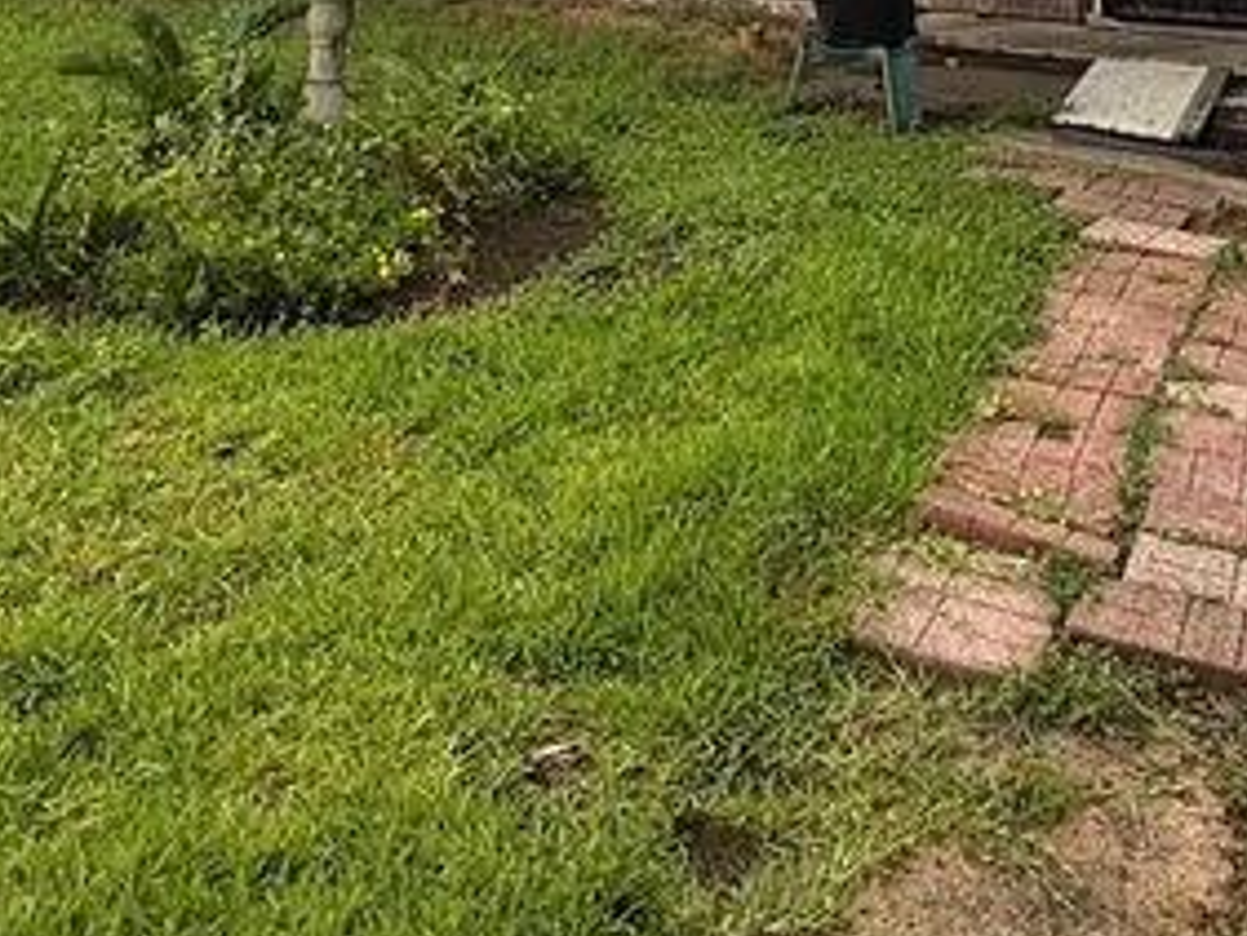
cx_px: 803
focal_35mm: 51
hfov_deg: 37.2
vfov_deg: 21.3
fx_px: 1838
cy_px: -657
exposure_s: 1/393
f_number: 2.2
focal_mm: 2.22
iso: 50
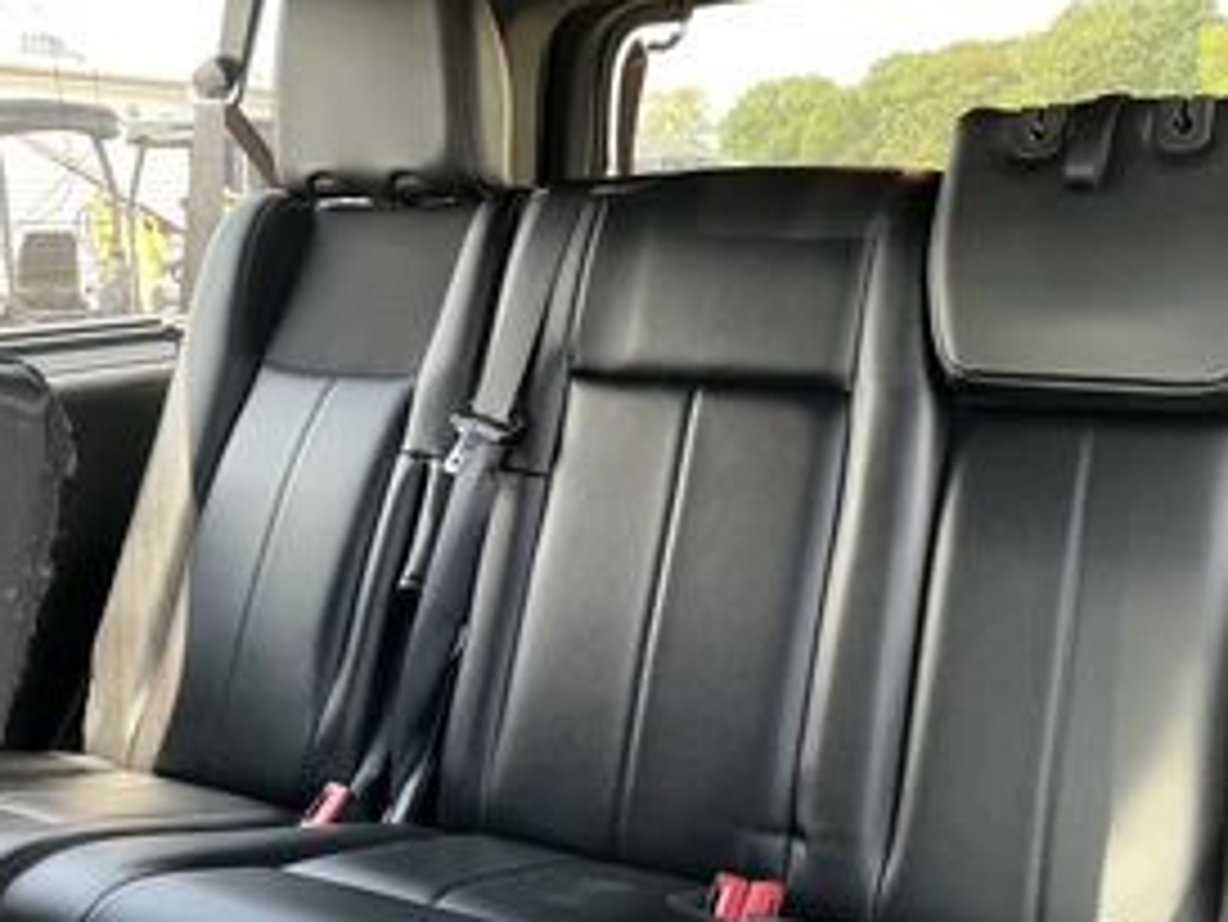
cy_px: 310
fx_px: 1455
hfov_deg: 45.5
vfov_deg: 34.8
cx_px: 733
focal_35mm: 41
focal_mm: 3
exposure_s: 1/60
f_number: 1.8
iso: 100
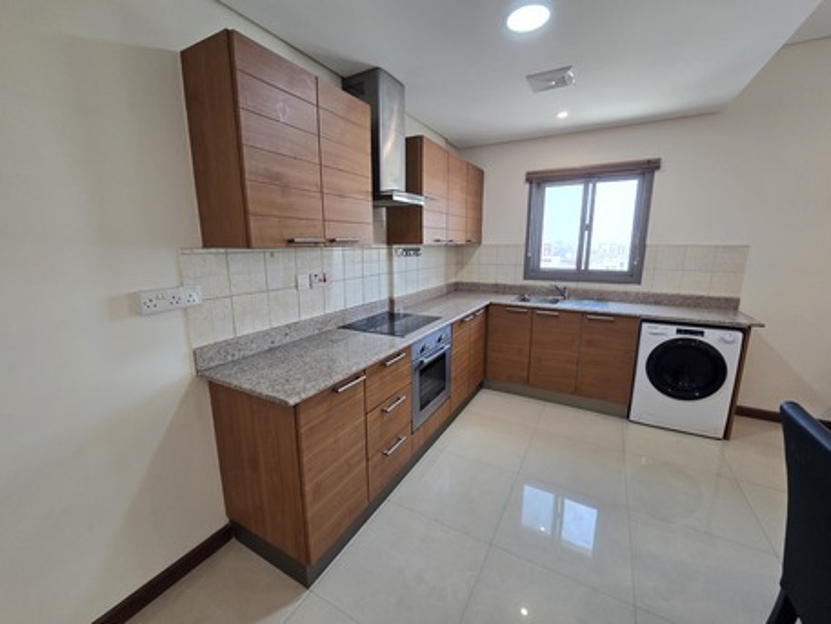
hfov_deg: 106.2
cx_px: 416
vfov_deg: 89.9
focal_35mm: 13
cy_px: 312
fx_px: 312
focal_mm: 2.2
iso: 125
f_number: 2.2
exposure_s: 1/50
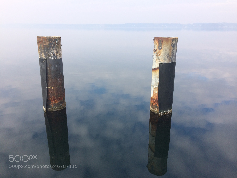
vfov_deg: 48.2
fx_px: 199
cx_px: 118
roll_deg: +2.2
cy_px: 89
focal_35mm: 29
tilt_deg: -18.5
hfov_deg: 61.7
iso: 32
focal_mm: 4.15
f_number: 2.2
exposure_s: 1/631
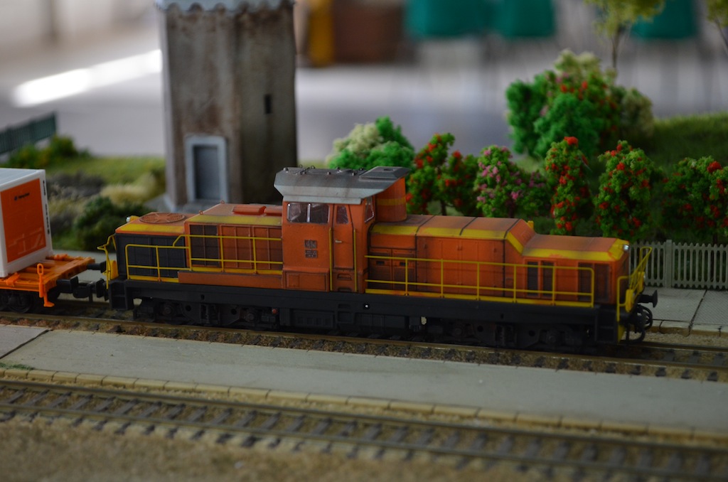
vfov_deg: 18.1
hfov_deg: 27.0
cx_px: 364
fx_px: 1513
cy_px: 241
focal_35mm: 75
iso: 800
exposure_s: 1/40
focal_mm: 50
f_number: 5.6
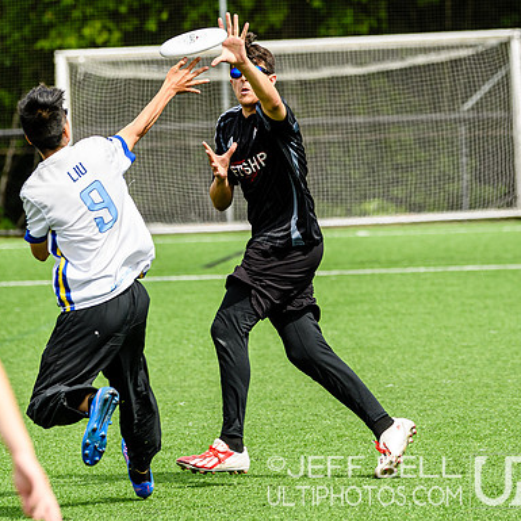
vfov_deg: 4.7
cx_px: 343
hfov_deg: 4.7
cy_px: 150
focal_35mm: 369
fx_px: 6283
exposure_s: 1/1250
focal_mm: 135
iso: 160
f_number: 3.2
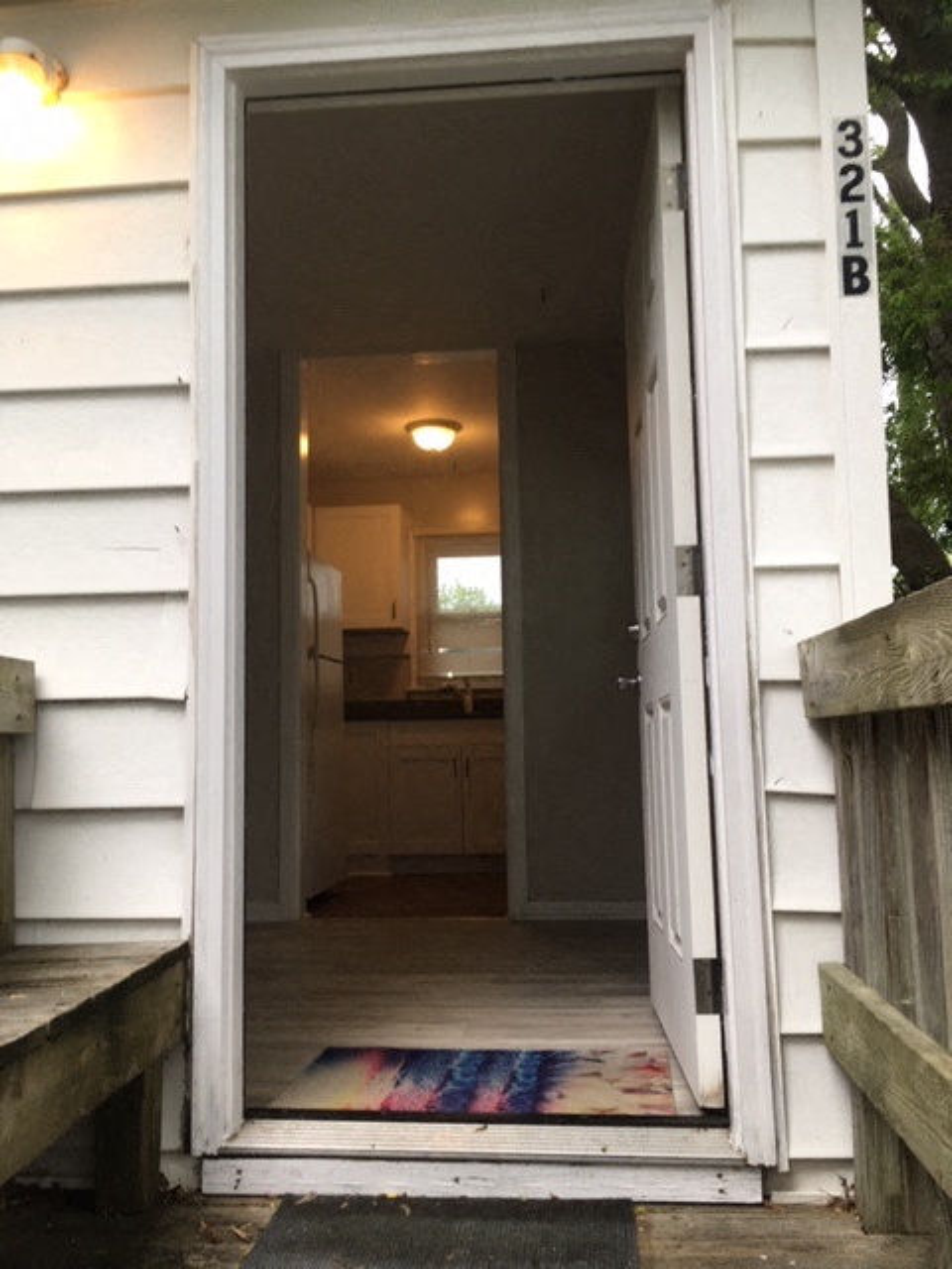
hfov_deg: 48.2
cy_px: 634
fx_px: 1063
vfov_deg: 61.7
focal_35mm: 29
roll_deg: +1.4
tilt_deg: +5.0
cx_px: 476
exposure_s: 1/60
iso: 32
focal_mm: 4.15
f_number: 2.2
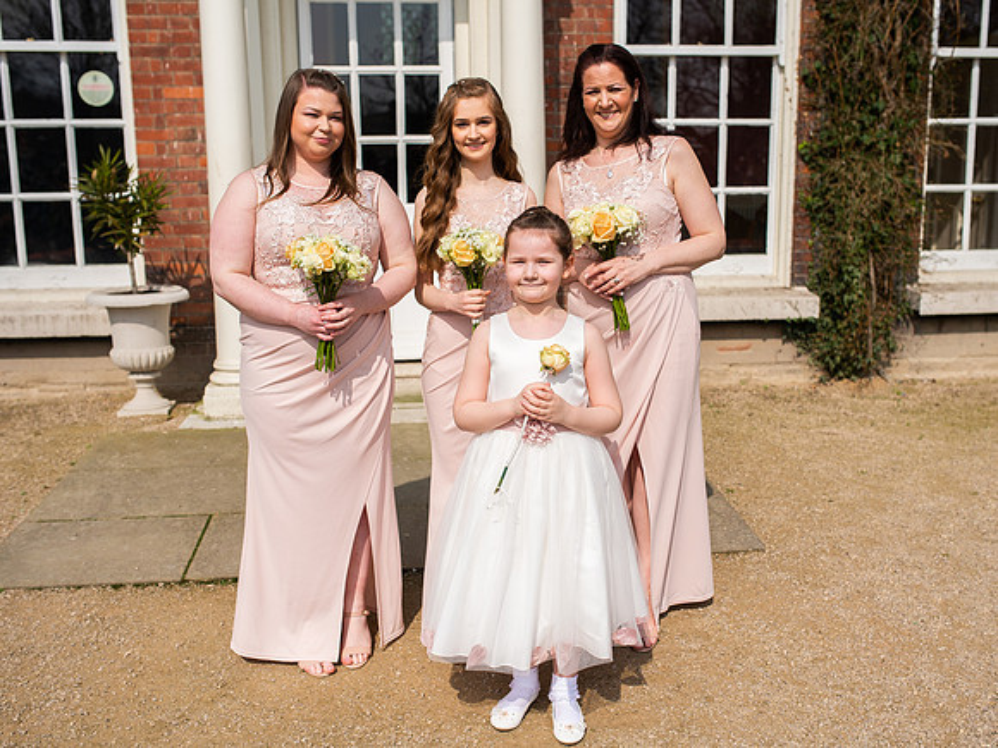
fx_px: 1093
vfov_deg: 37.8
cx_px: 532
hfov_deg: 49.1
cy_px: 374
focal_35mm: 38
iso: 100
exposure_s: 1/2500
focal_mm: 35
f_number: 3.5
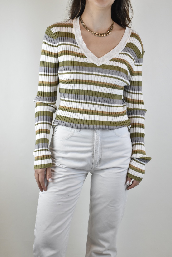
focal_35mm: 52
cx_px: 86
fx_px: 376
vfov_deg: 37.9
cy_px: 128
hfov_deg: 25.8
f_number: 16
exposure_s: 1/80
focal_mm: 35
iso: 1600
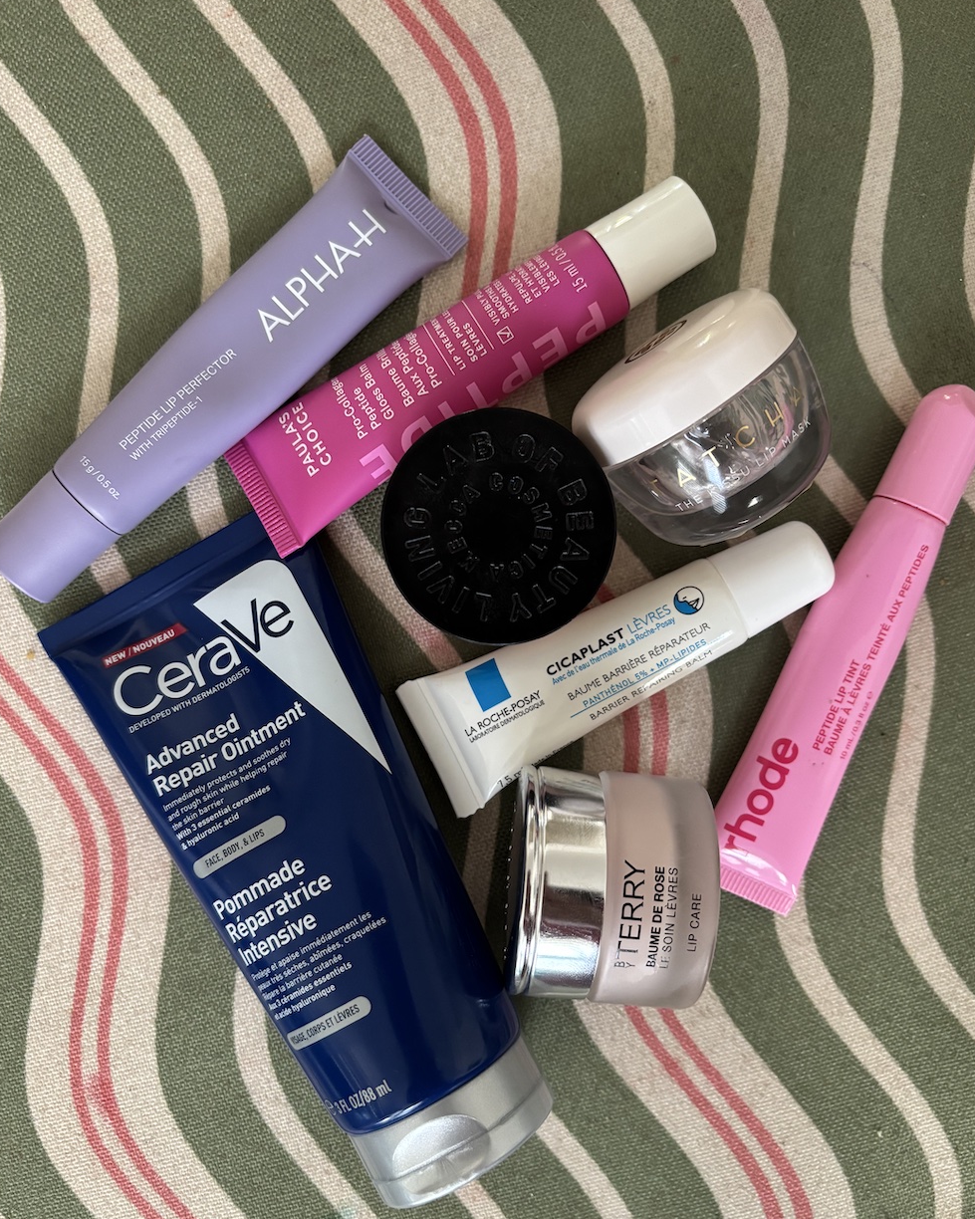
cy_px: 642
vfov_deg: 62.2
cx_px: 499
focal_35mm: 28
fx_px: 1010
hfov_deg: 51.5
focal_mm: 5.96
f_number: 1.6
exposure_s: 1/60
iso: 400
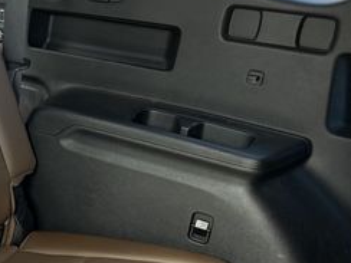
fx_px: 639
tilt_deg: -21.1
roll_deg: -3.1
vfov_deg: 23.2
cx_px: -99
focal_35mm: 63
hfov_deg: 26.3
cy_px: 161
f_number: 1.78
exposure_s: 1/108
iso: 200
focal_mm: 6.76
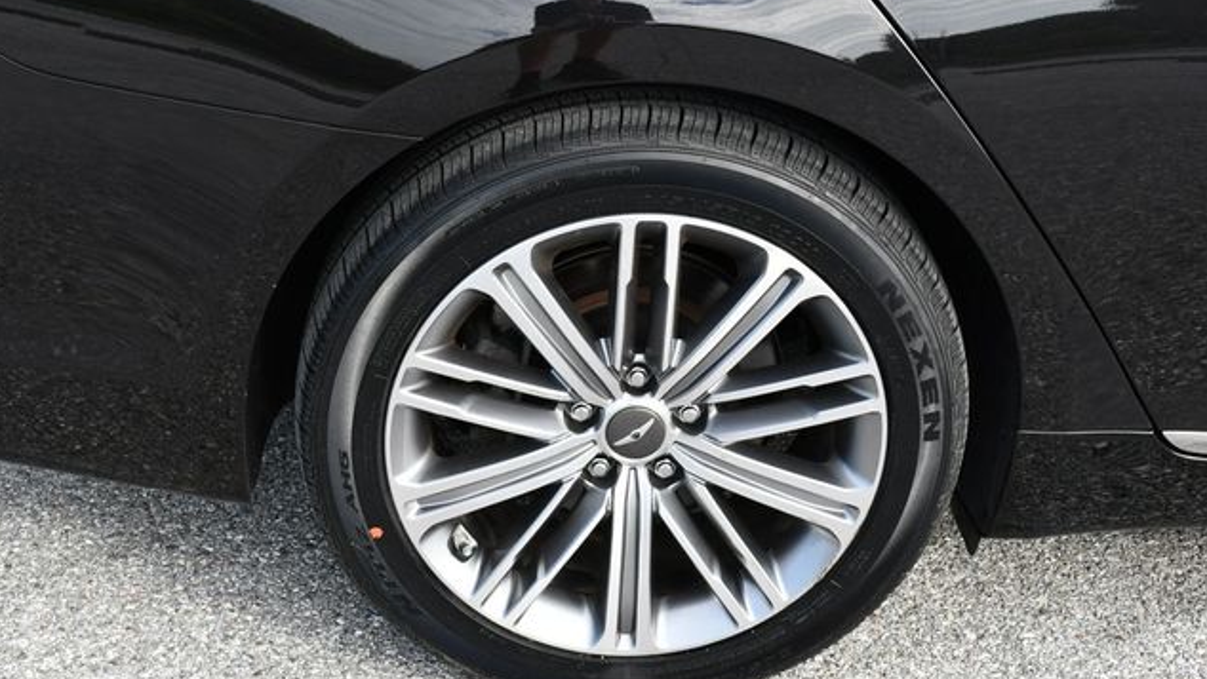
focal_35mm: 55
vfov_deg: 21.8
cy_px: 377
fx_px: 1761
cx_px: 600
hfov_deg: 37.8
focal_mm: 26
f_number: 5.6
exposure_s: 1/250
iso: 220
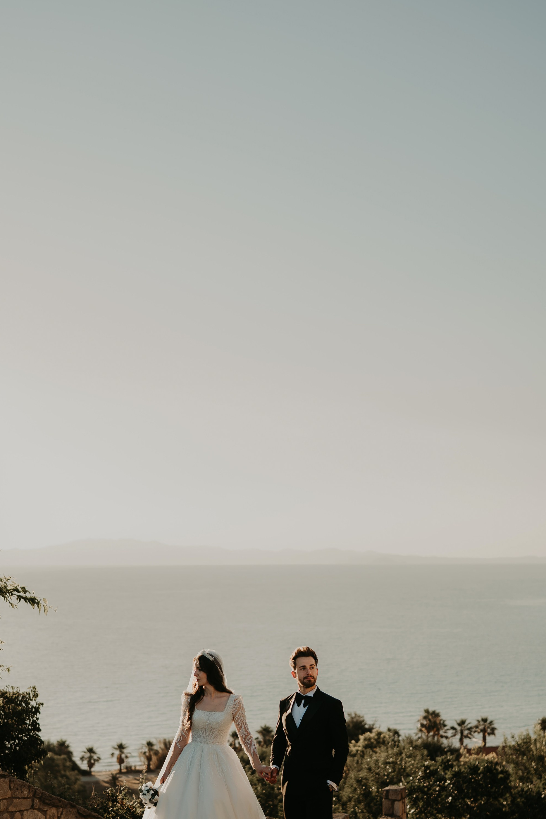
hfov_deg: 28.0
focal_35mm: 48
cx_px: 218
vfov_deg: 41.0
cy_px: 486
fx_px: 1092
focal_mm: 35
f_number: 1.8
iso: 100
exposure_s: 1/1250
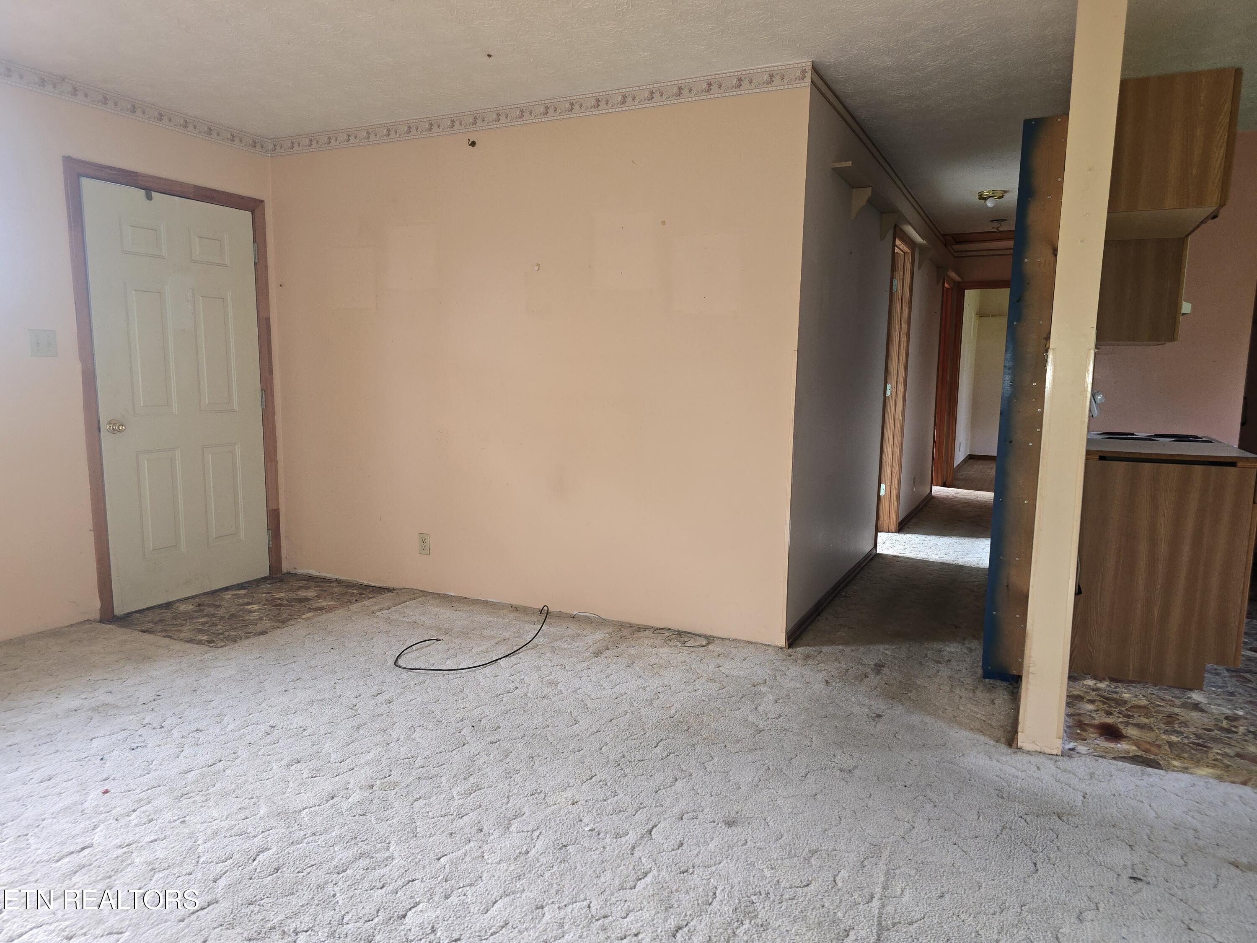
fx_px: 835
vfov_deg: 58.9
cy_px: 472
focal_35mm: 23
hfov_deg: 73.9
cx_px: 628
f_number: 1.7
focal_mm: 6.3
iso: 125
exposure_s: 1/24
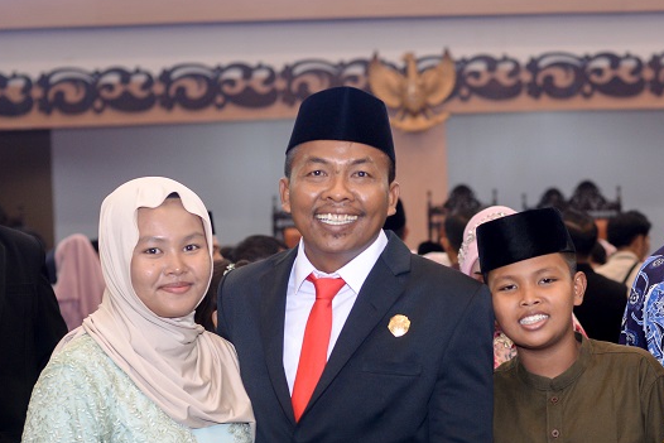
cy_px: 414
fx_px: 1753
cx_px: 461
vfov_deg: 14.2
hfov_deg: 21.3
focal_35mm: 95
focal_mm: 50
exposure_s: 1/125
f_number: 3.5
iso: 800
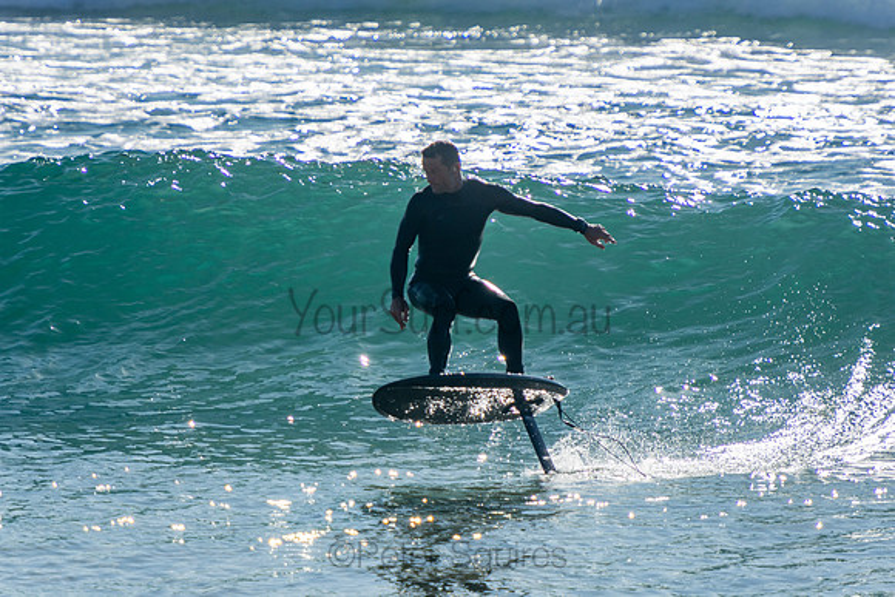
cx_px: 448
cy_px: 298
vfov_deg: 2.9
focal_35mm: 480
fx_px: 11936
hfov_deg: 4.3
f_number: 5.6
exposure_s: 1/1600
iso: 180
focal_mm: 320
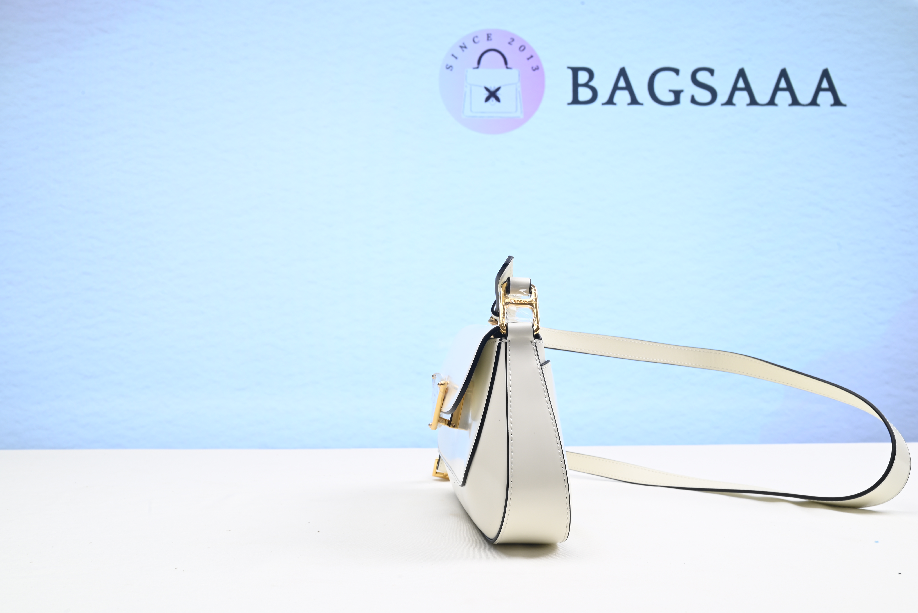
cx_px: 459
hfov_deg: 50.7
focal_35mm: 38
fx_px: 969
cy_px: 306
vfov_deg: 35.1
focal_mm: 38
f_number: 16
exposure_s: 1/2
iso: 100
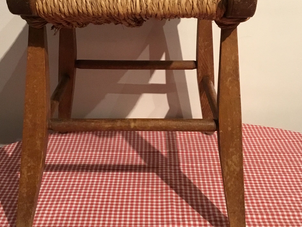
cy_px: 86
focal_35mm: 54
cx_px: 137
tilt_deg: -20.0
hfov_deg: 35.5
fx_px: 471
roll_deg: +0.1
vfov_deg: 26.9
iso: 250
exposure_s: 1/33
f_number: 2.4
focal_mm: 3.3
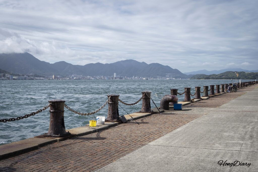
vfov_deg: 28.1
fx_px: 344
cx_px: 129
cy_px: 86
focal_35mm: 48
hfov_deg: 41.1
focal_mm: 48
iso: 100
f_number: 11
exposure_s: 1/160
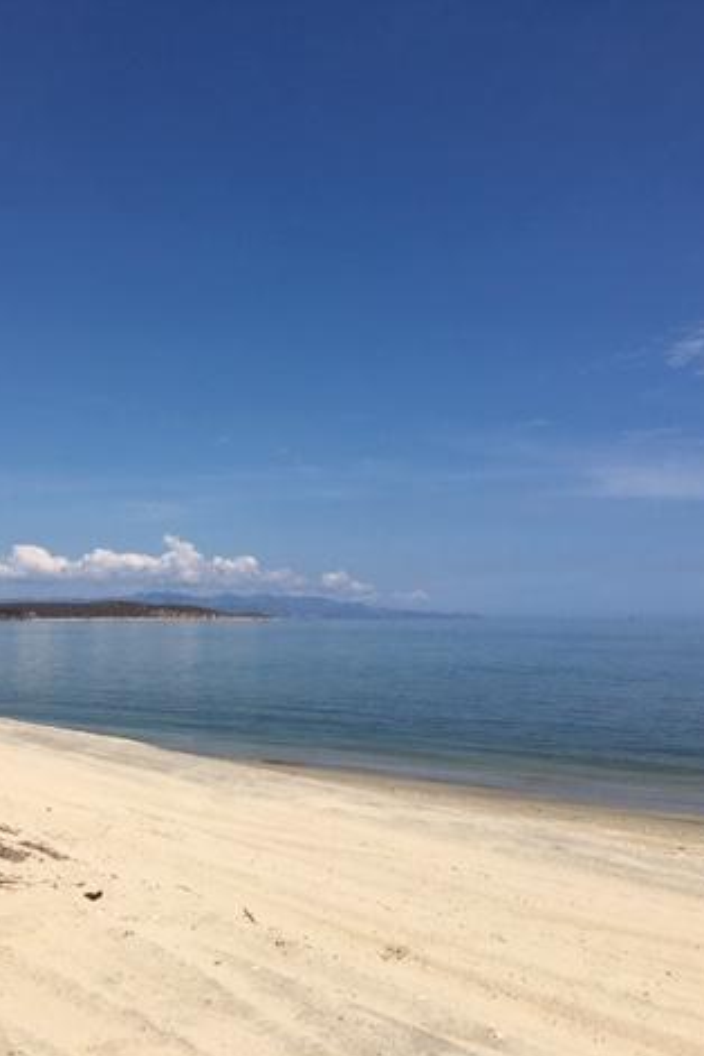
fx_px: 1203
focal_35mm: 41
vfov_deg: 47.4
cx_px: 197
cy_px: 536
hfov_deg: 32.2
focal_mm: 4.15
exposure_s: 1/4049
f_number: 2.2
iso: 25
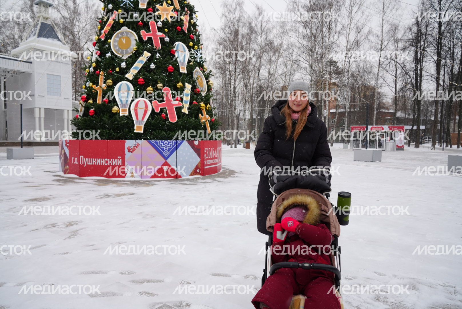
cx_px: 231
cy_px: 154
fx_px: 308
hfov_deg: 73.7
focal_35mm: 24
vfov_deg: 53.2
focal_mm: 24
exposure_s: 1/800
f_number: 5.6
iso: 800
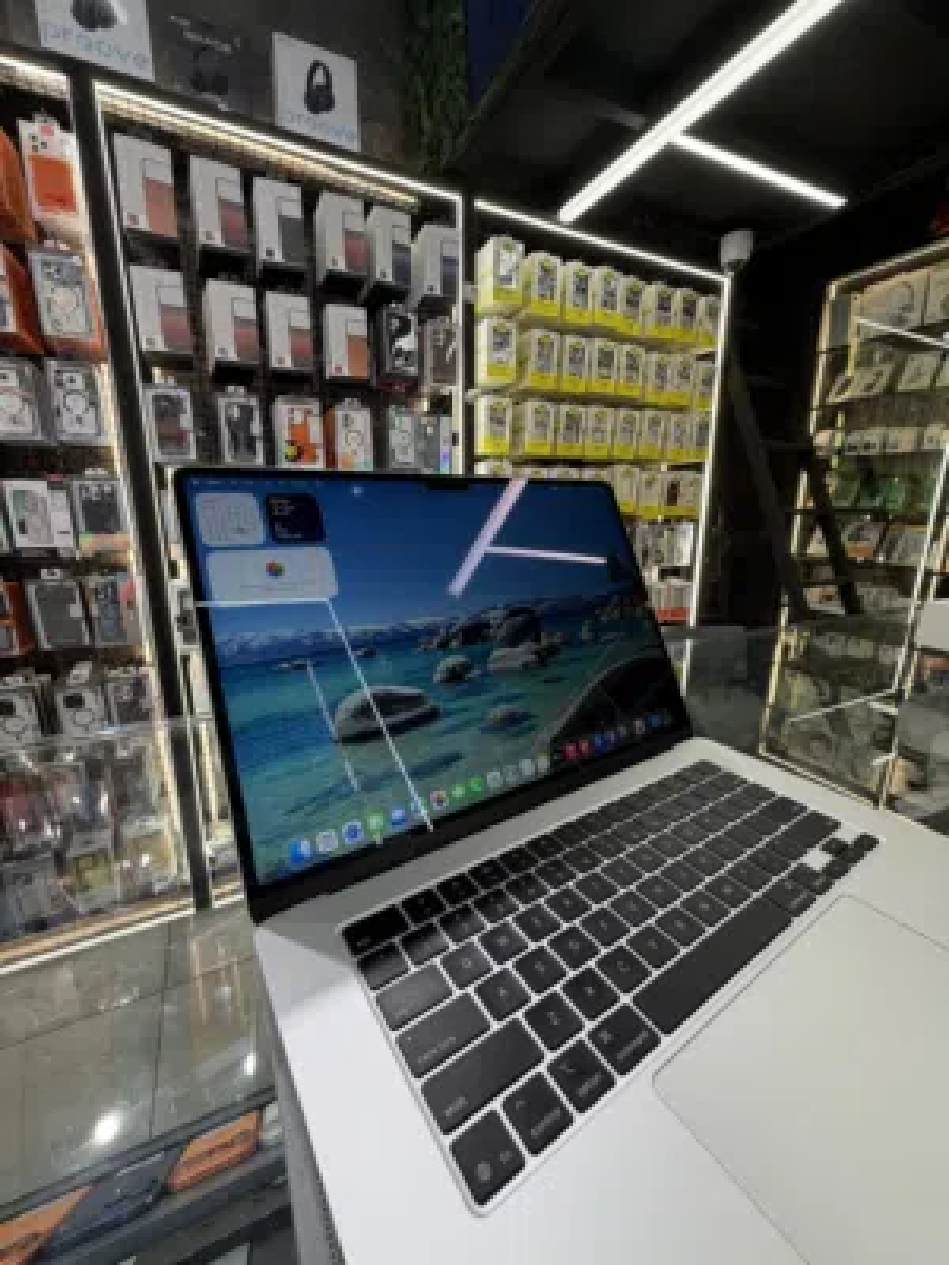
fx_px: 512
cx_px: 474
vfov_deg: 102.1
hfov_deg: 85.7
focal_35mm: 14
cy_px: 632
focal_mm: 2.22
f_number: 2.2
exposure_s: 1/100
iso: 40
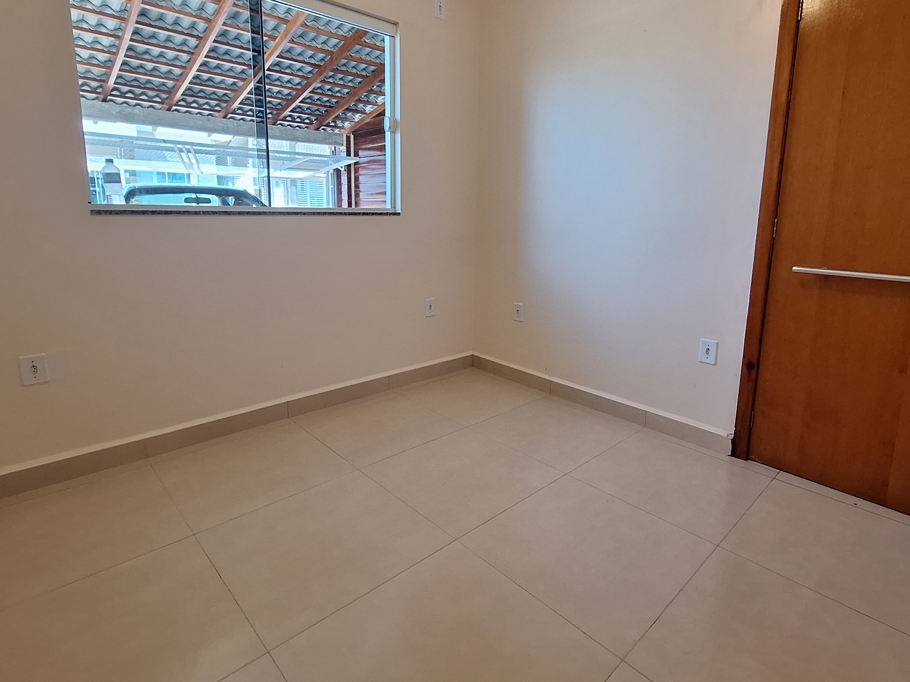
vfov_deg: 71.3
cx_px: 490
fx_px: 473
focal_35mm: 18
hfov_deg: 87.6
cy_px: 299
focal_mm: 1.74
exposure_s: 1/40
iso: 100
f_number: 2.2
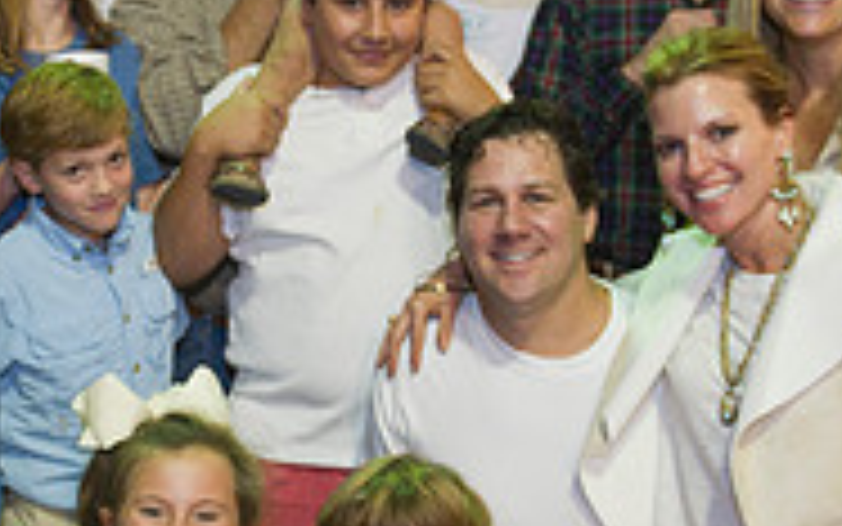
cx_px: 239
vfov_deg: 17.2
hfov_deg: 26.9
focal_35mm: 76
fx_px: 1745
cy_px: 283
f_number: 2.8
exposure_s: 1/60
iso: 1250
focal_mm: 24
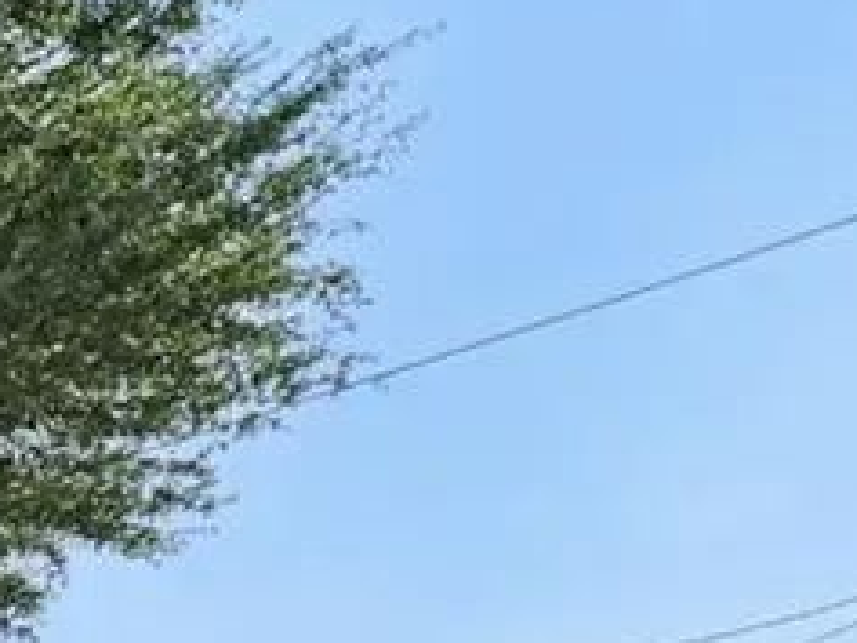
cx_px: -715
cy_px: 1019
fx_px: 1238
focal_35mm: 50
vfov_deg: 22.6
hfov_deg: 21.8
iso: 250
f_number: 8
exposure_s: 1/320
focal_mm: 12
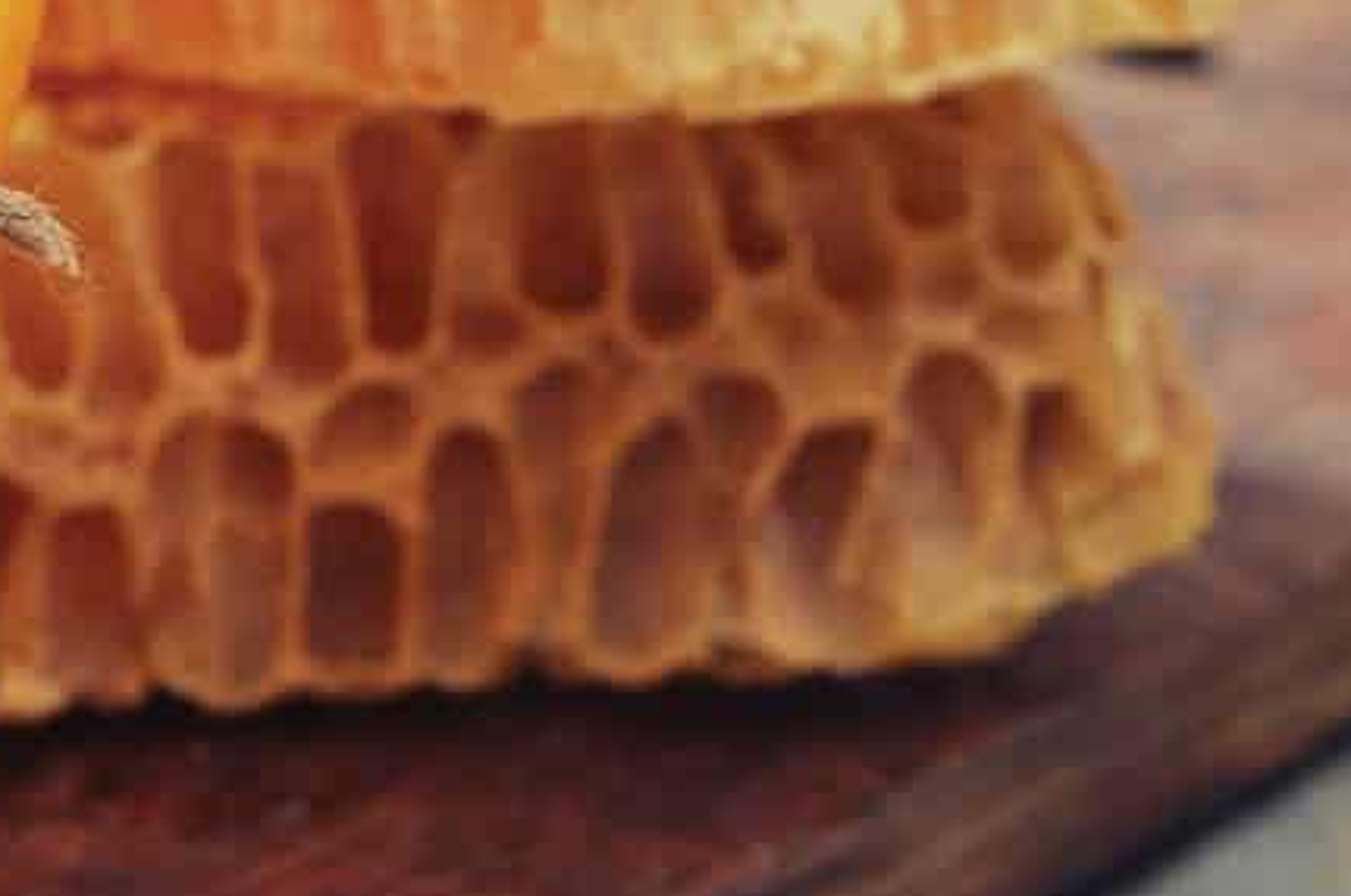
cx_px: -893
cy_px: 277
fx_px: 12515
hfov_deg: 6.1
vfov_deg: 4.1
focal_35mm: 334
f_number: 8
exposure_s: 1/160
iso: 200
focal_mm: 60
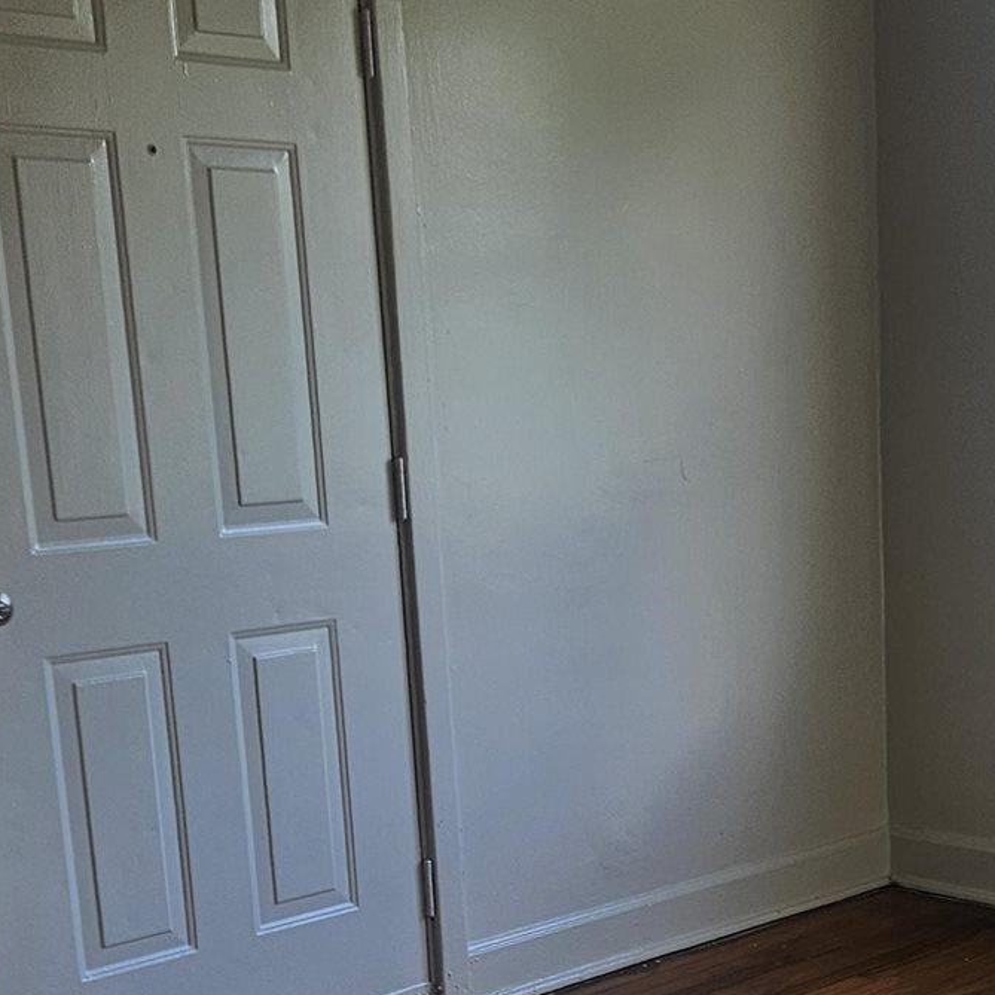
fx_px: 2276
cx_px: 915
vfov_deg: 23.9
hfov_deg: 23.9
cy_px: 928
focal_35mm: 70
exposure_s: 1/120
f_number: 1.8
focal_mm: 5.4
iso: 64
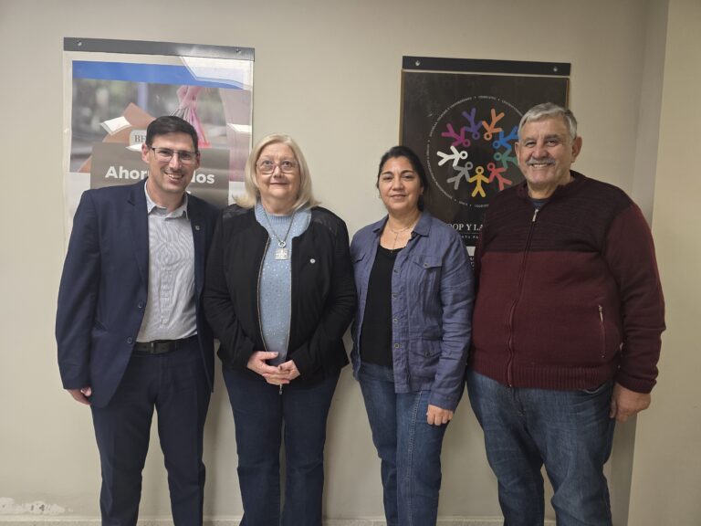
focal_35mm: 23
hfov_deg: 73.9
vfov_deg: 58.9
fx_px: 466
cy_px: 263
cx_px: 350
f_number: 1.7
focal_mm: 6.3
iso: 200
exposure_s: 1/100
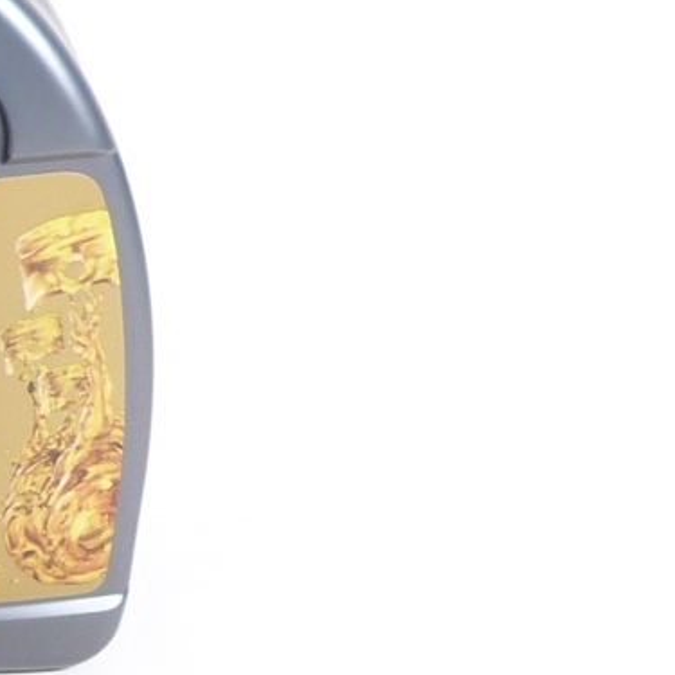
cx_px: -1015
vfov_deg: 8.0
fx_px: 4787
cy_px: 907
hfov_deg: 7.5
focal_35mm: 217
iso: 100
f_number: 3.2
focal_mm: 8.3
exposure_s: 1/100
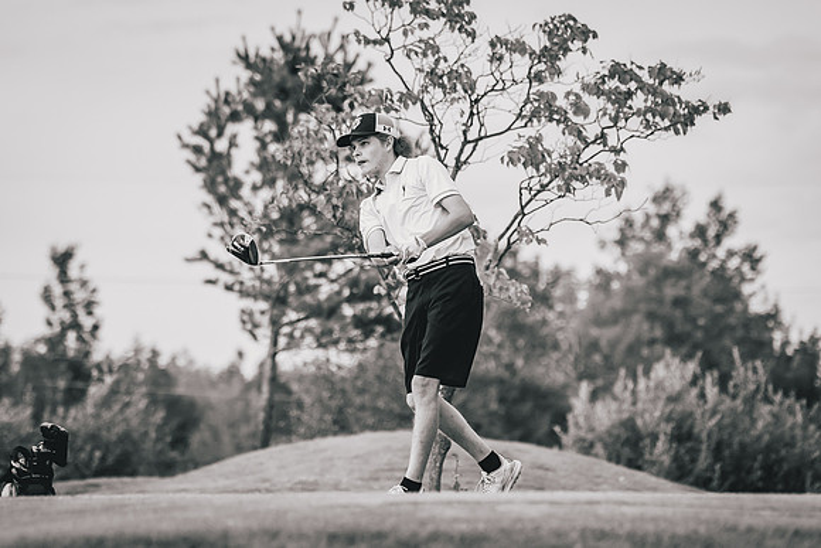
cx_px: 403
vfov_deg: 7.4
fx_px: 4230
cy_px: 247
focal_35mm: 185
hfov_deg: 11.1
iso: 400
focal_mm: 113
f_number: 2.8
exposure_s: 1/3200
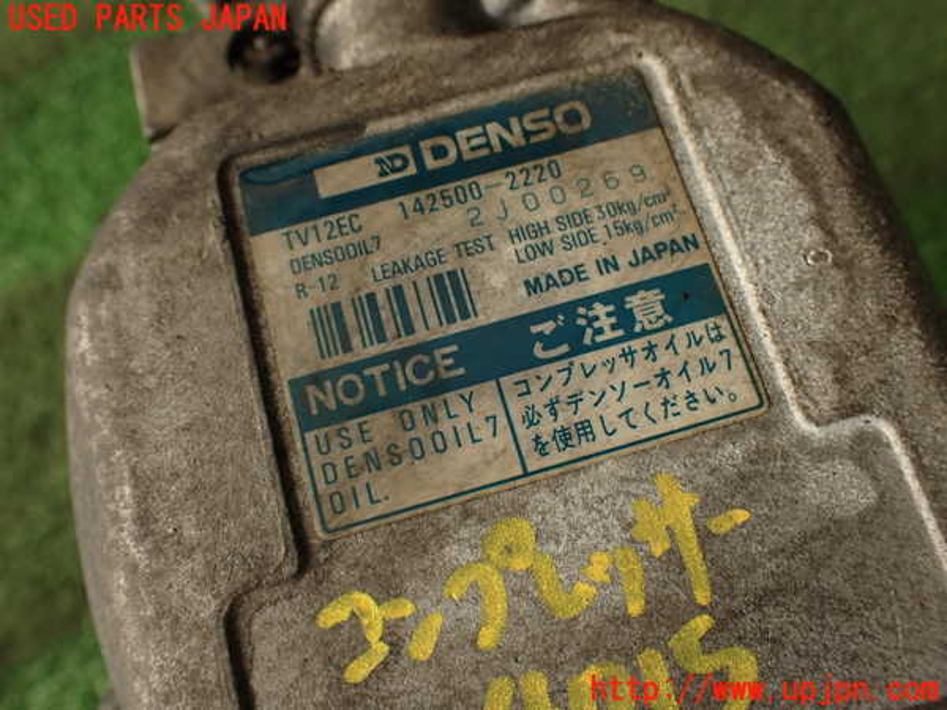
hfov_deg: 56.8
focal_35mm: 32
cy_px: 355
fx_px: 875
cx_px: 474
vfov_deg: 44.2
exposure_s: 1/80
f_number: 3.2
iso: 100
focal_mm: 5.79
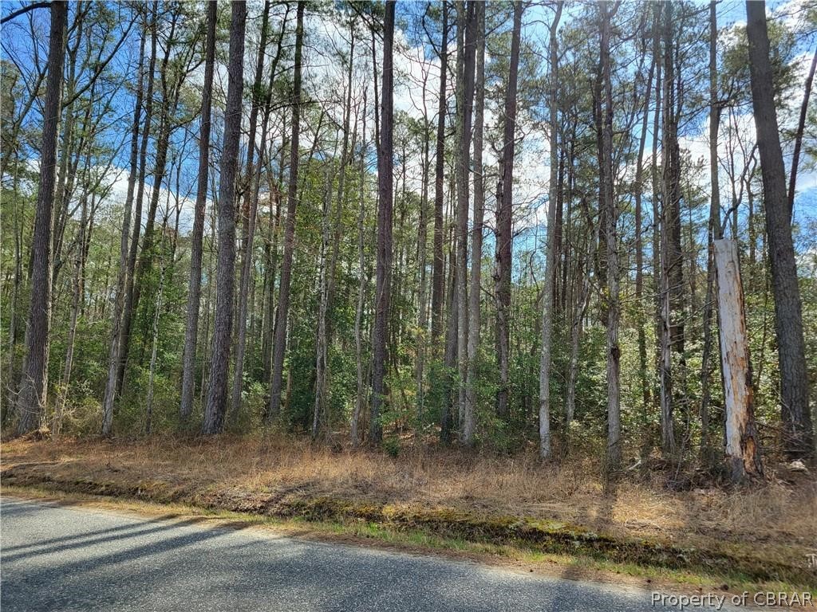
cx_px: 408
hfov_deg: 67.3
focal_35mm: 26
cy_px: 306
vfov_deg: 53.1
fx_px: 614
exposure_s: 1/1250
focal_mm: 5.4
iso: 40
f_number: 1.8
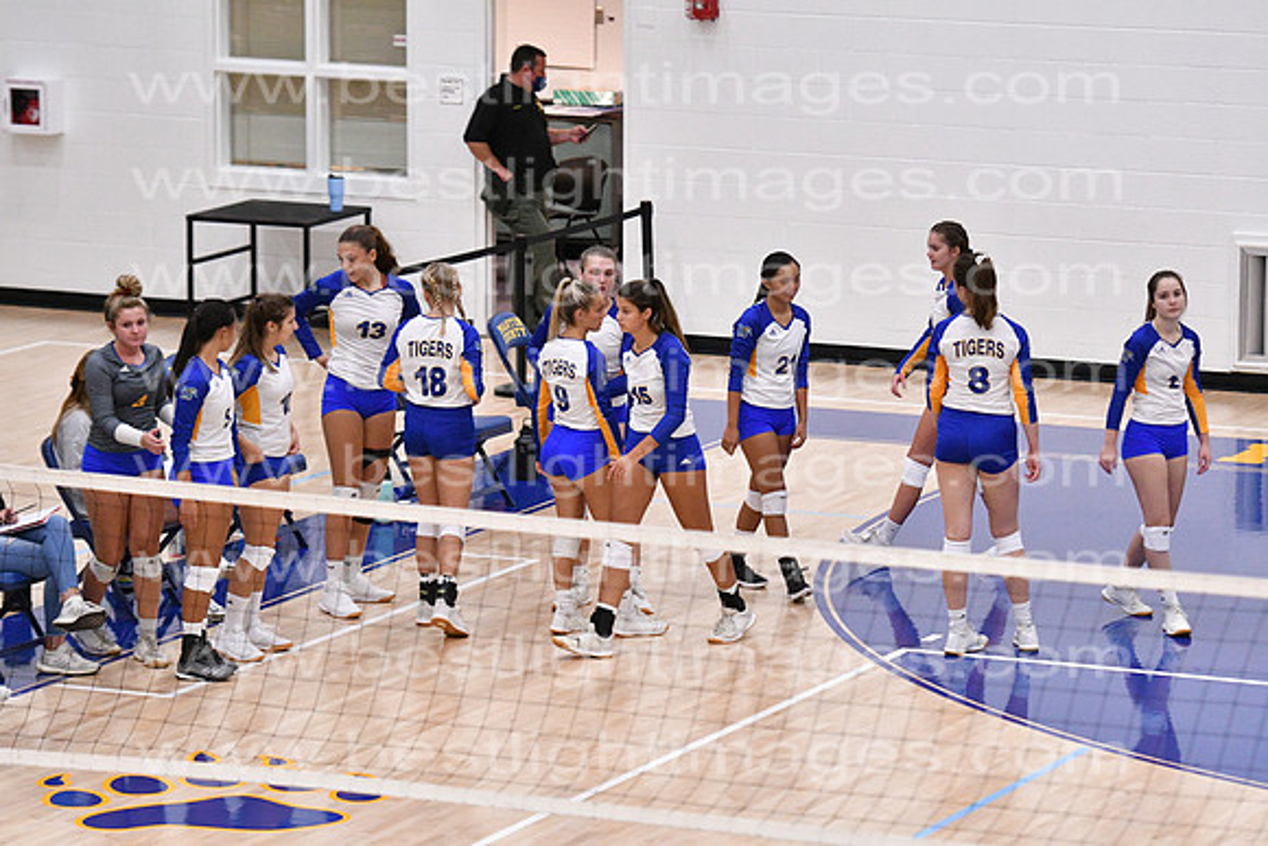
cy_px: 423
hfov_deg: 11.4
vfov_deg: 7.6
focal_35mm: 180
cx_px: 634
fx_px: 6341
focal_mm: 120
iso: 6400
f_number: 3.2
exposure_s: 1/1000
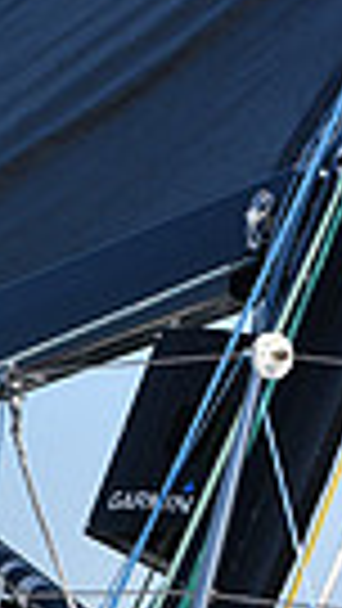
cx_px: -936
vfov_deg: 5.6
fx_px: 6171
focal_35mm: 383
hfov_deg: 3.1
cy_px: 619
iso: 250
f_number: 6.3
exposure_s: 1/1250
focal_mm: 85
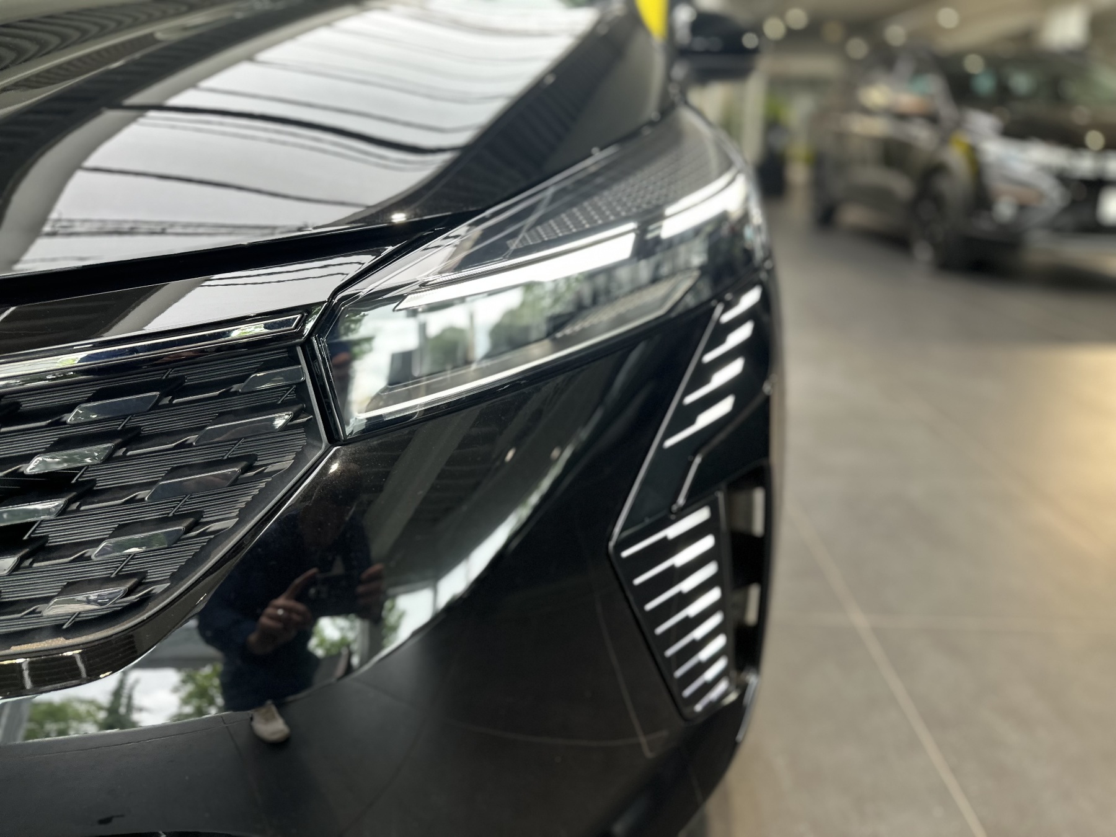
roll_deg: -1.2
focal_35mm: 24
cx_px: 558
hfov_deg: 71.6
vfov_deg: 56.8
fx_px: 774
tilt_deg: -18.7
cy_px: 418
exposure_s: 1/100
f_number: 1.78
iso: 100
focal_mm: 6.86
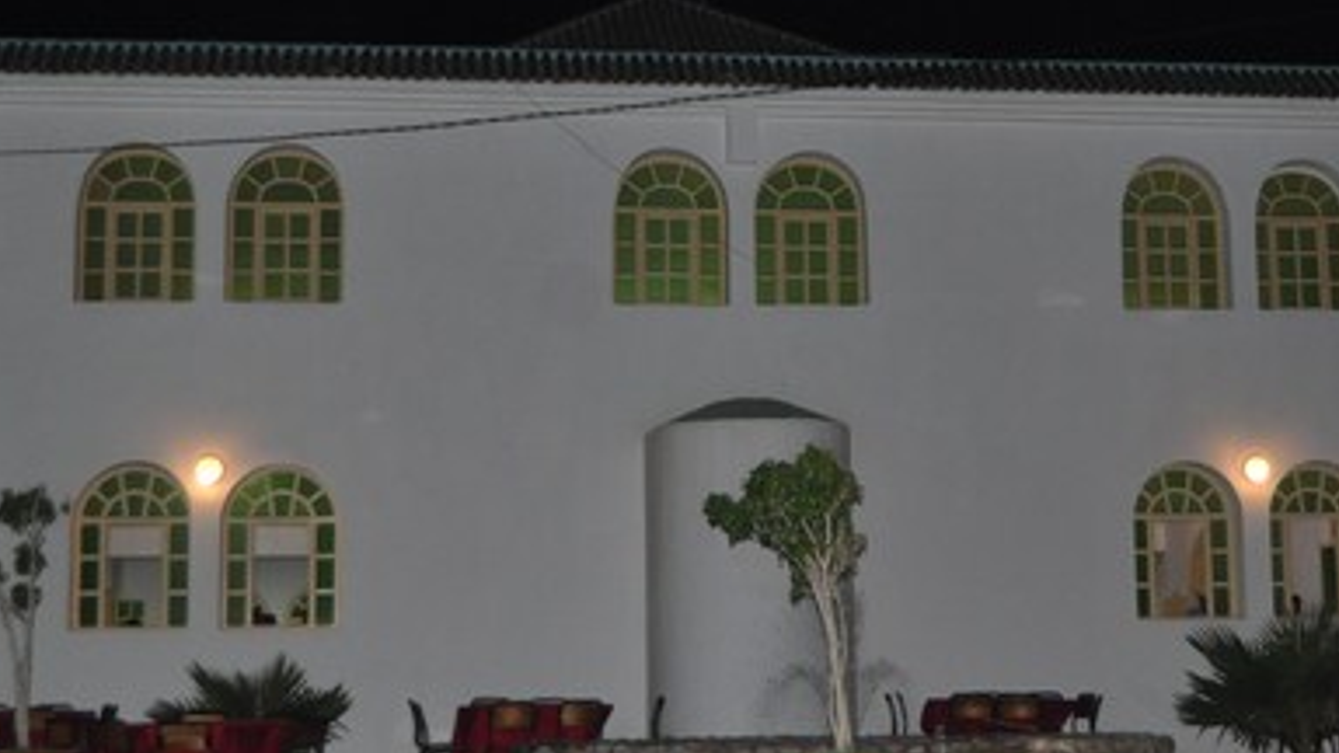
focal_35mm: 68
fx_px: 2414
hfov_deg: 31.0
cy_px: 281
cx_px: 725
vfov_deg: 17.7
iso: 800
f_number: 4
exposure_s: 1/60
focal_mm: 26
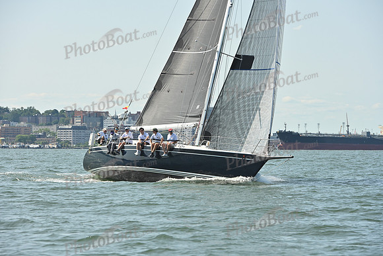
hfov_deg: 12.4
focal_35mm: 165
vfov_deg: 8.3
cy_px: 128
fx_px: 1756
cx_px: 192
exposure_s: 1/1250
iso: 320
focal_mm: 165
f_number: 8
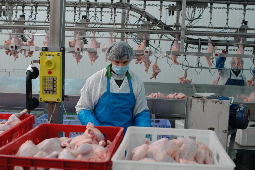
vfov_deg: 25.7
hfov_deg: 37.9
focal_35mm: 52
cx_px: 128
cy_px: 85
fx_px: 372
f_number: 4.5
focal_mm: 35
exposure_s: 1/80
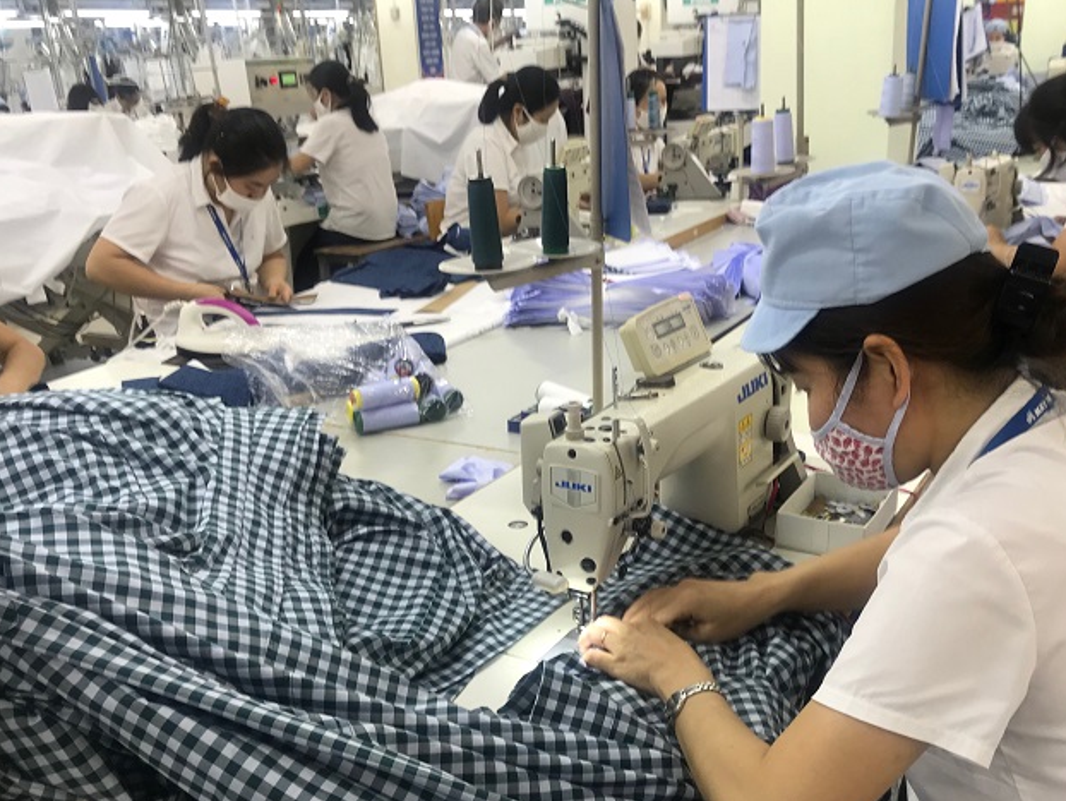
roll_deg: +4.0
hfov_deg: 51.3
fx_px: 1109
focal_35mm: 36
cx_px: 569
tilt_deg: -23.6
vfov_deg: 39.4
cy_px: 513
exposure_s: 1/50
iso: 25
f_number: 1.8
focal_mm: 3.99
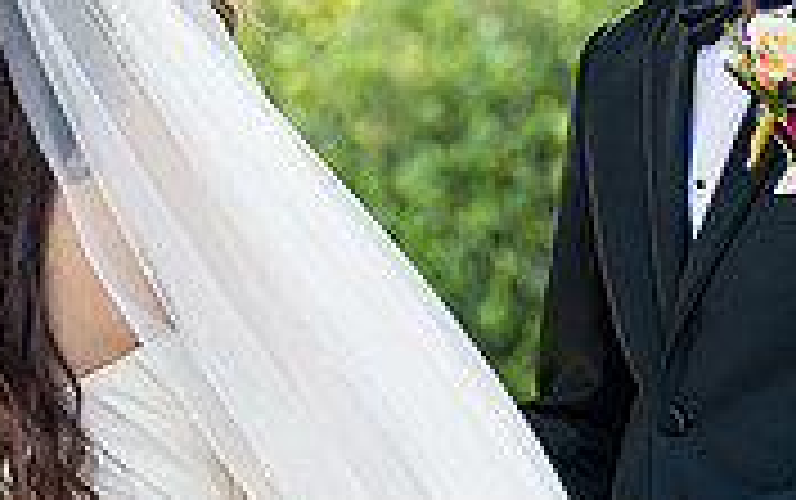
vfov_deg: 2.6
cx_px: 607
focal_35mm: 501
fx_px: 10879
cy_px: -146
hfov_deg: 4.2
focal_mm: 150
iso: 640
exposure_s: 1/400
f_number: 4
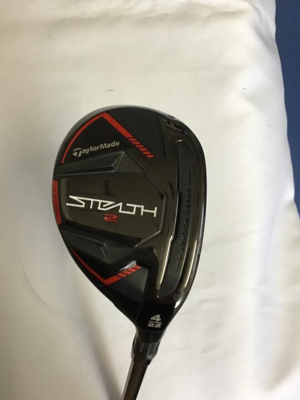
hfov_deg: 45.4
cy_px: 200
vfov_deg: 58.4
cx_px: 150
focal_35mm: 31
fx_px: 358
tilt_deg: -85.3
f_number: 2.4
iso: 80
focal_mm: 3.3
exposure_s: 1/33
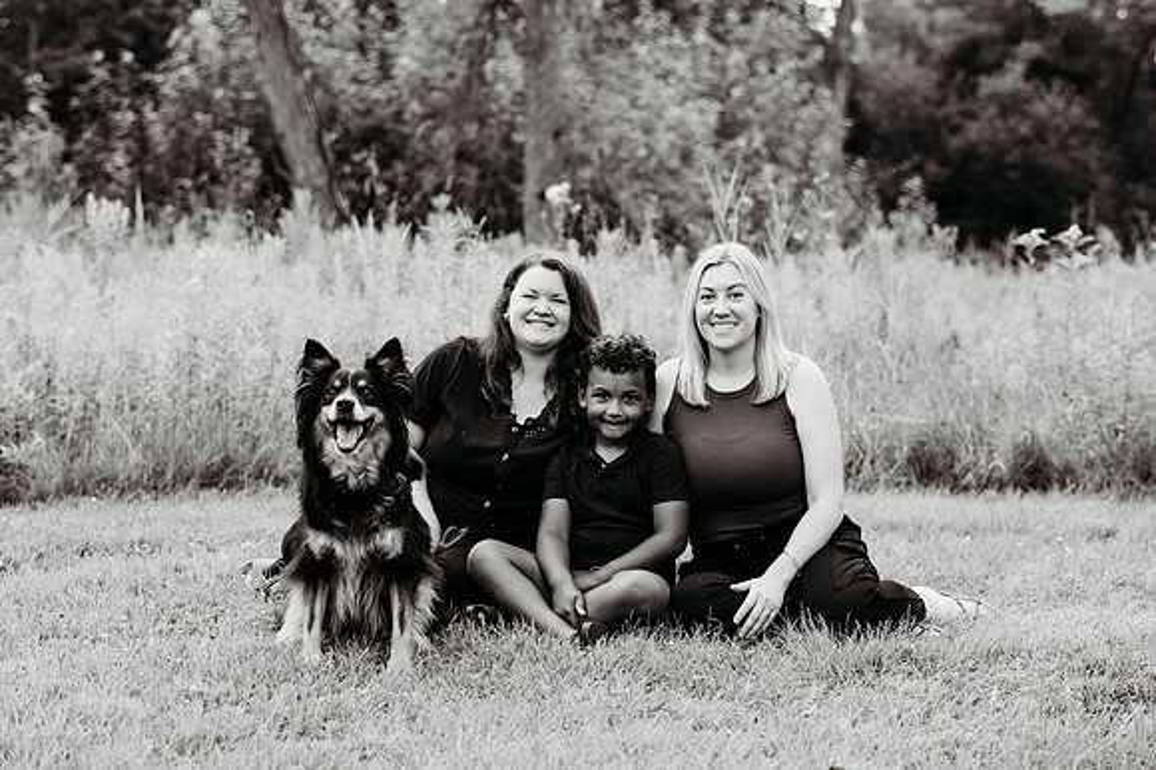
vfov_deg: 23.4
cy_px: 385
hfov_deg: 34.5
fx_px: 1861
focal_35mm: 58
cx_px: 578
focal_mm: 58
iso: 400
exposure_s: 1/250
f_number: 2.8
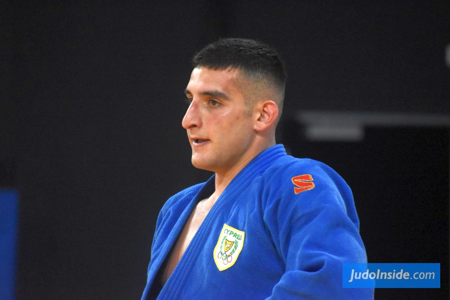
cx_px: 226
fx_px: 5686
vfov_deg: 3.0
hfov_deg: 4.5
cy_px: 150
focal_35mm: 455
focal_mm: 300
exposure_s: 1/640
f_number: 7.1
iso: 6400
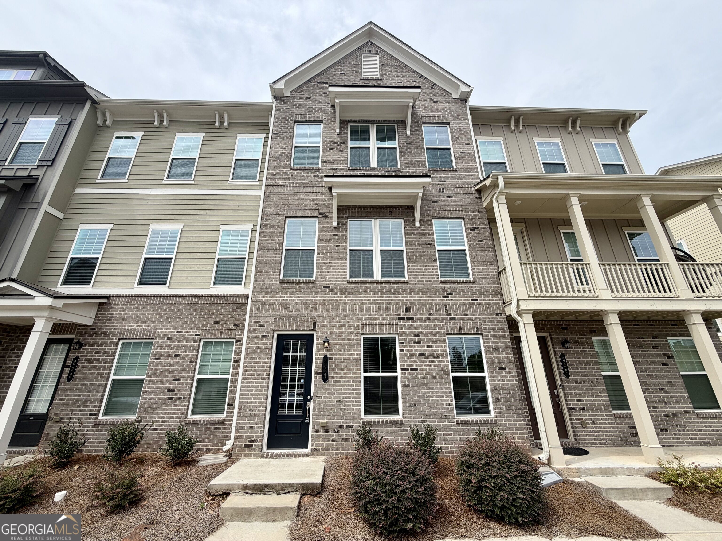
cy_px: 270
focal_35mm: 14
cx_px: 361
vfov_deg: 85.7
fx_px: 292
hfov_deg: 102.1
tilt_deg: +20.1
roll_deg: +0.8
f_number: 2.2
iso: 20
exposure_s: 1/888
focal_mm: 2.22
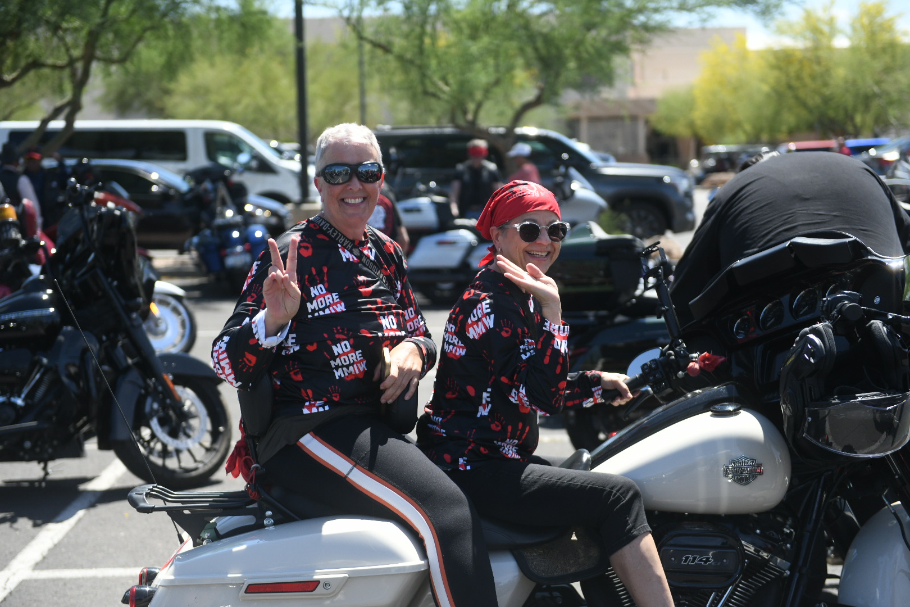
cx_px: 455
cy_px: 304
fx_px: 1517
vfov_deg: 22.6
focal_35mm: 60
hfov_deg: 33.4
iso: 800
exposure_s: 1/8000
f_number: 2.8
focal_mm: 60
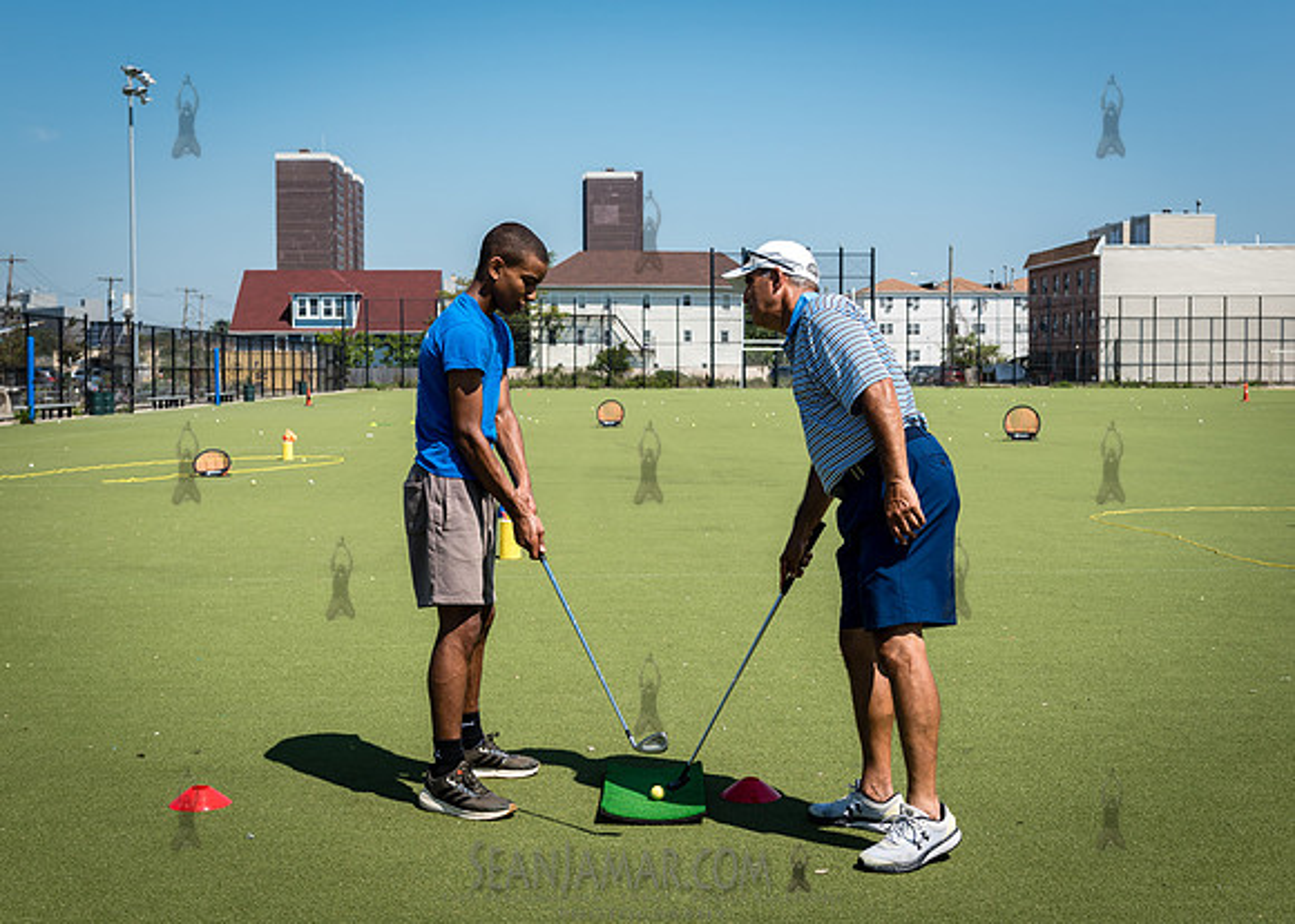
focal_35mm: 44
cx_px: 609
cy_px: 423
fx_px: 1624
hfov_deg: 43.5
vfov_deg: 31.8
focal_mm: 38
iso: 100
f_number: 5
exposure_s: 1/800
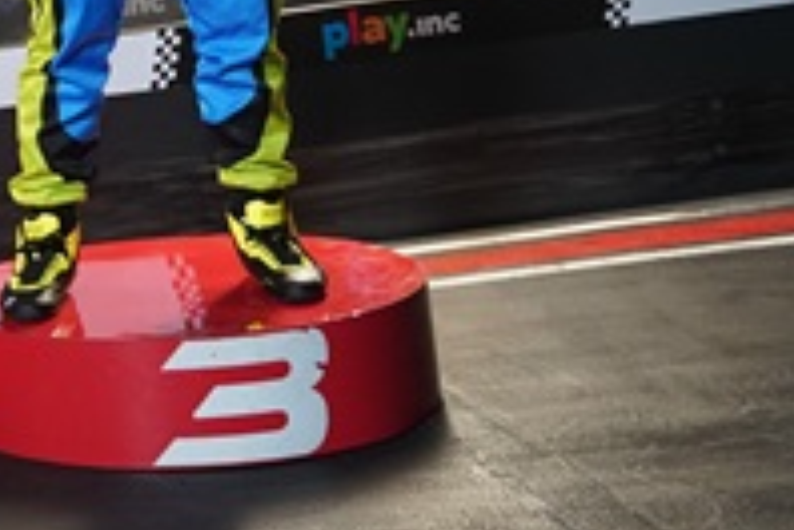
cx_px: -485
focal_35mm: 124
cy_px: -400
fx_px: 2731
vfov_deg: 10.5
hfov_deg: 15.0
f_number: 2.8
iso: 1250
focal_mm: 30.7
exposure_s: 1/160
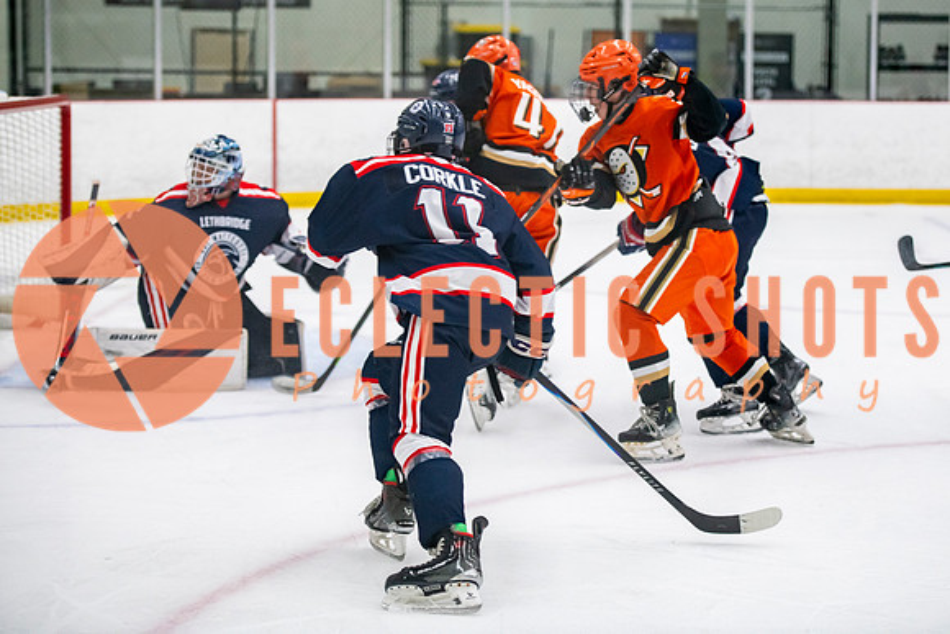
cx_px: 535
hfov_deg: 20.1
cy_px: 277
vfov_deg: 13.5
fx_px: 2676
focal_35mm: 101
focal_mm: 90
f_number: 3.2
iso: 2500
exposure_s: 1/640
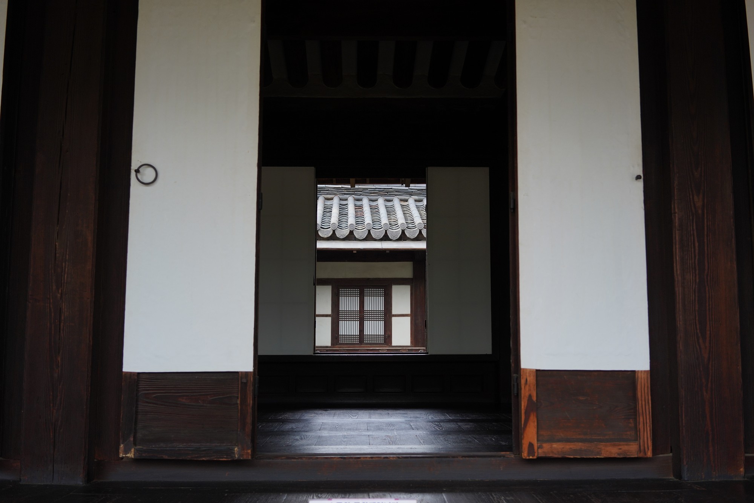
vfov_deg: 37.9
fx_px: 733
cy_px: 252
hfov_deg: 54.4
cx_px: 377
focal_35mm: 35
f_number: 5
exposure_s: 1/100
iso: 400
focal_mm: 35
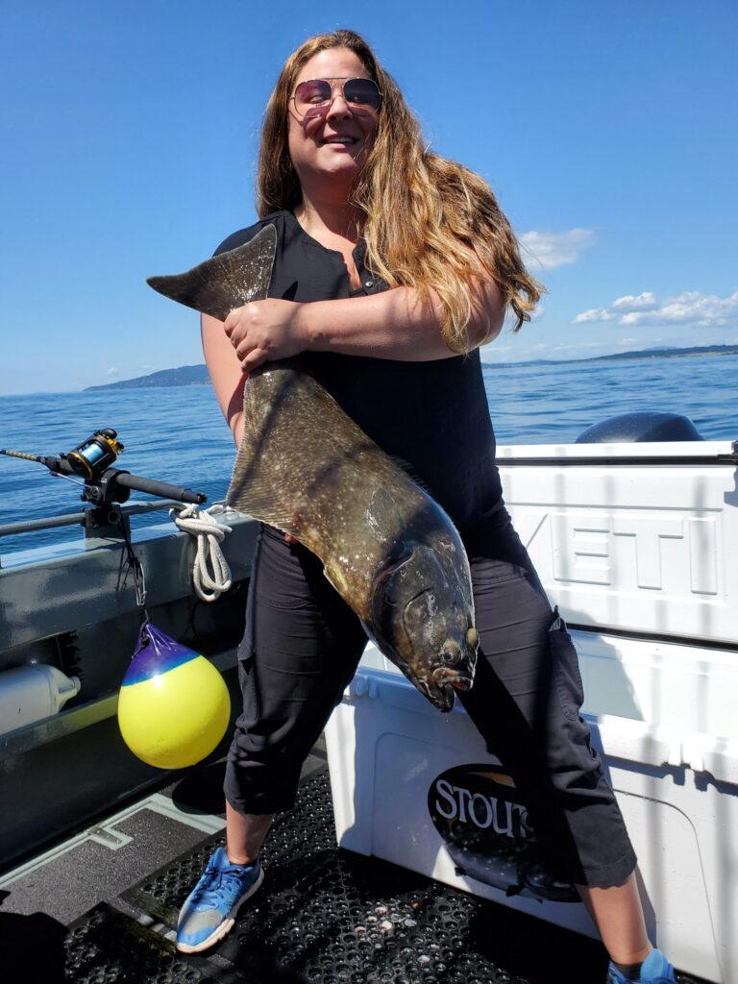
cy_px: 492
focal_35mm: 26
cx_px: 369
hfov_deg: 53.1
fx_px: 739
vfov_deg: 67.3
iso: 50
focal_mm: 4.3
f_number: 2.4
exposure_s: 1/1736
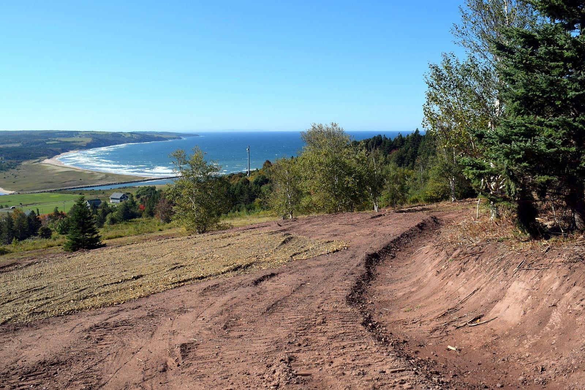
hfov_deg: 67.4
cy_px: 195
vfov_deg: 47.9
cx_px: 292
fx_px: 439
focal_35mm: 27
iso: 200
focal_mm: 18
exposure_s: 1/400
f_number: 10
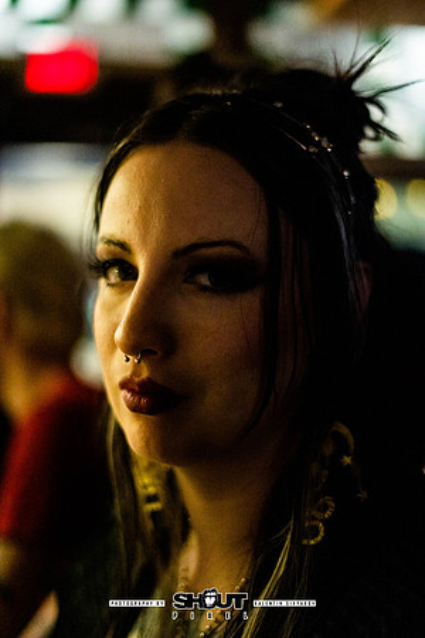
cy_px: 319
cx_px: 212
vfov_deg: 39.6
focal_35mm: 50
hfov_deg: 27.0
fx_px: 885
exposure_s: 1/125
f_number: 1.8
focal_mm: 50
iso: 3200
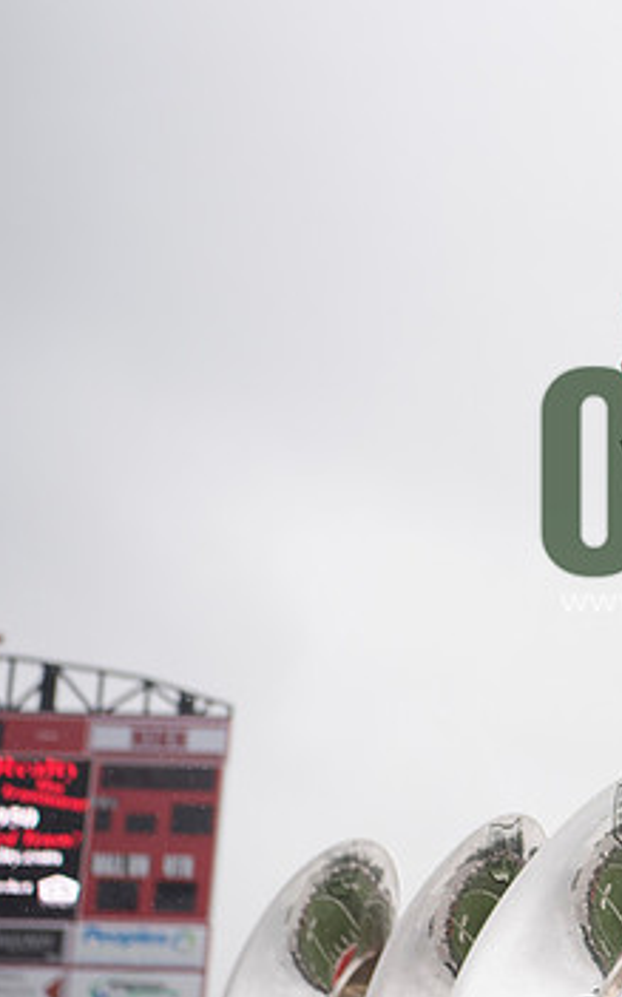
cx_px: 755
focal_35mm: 118
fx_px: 3204
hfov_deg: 10.9
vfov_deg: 17.7
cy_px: 501
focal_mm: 70
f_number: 4
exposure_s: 1/1600
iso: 400
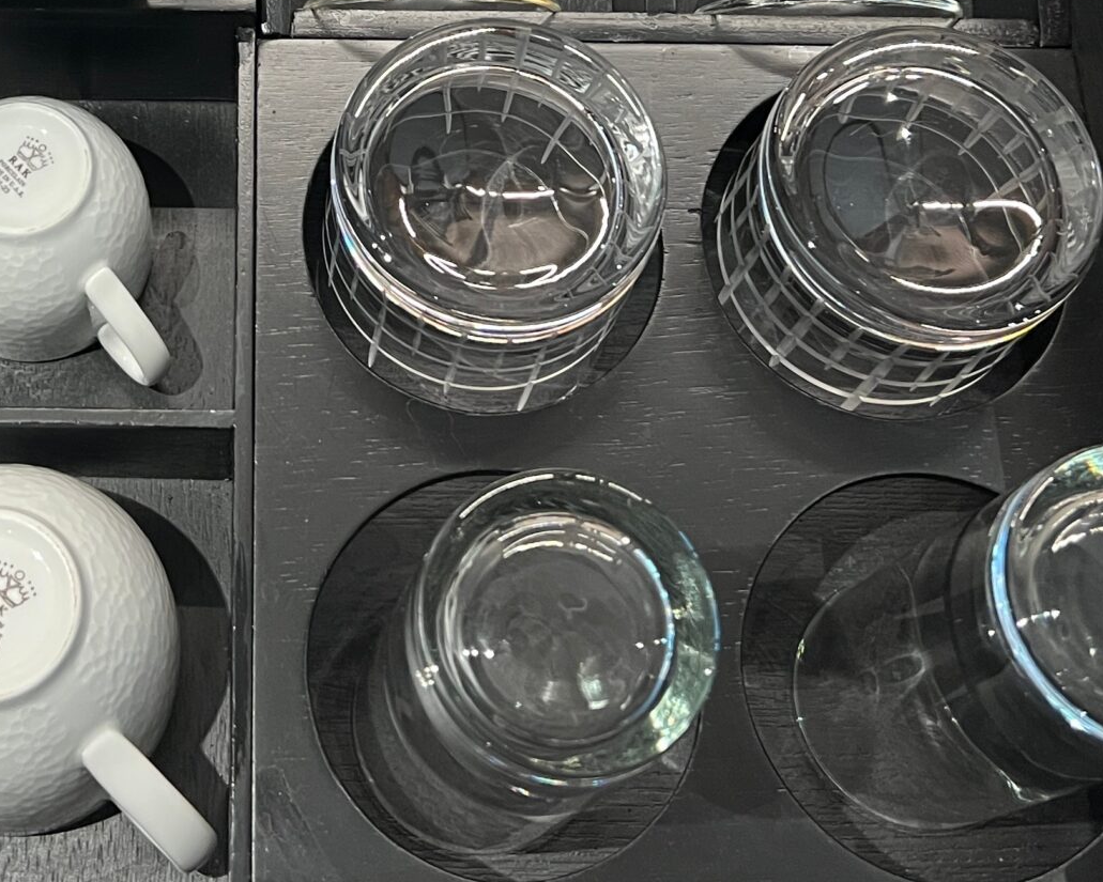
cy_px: 18
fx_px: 2057
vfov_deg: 23.3
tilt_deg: -64.2
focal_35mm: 63
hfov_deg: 29.5
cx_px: 250
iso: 320
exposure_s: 1/50
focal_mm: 5.7
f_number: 1.5
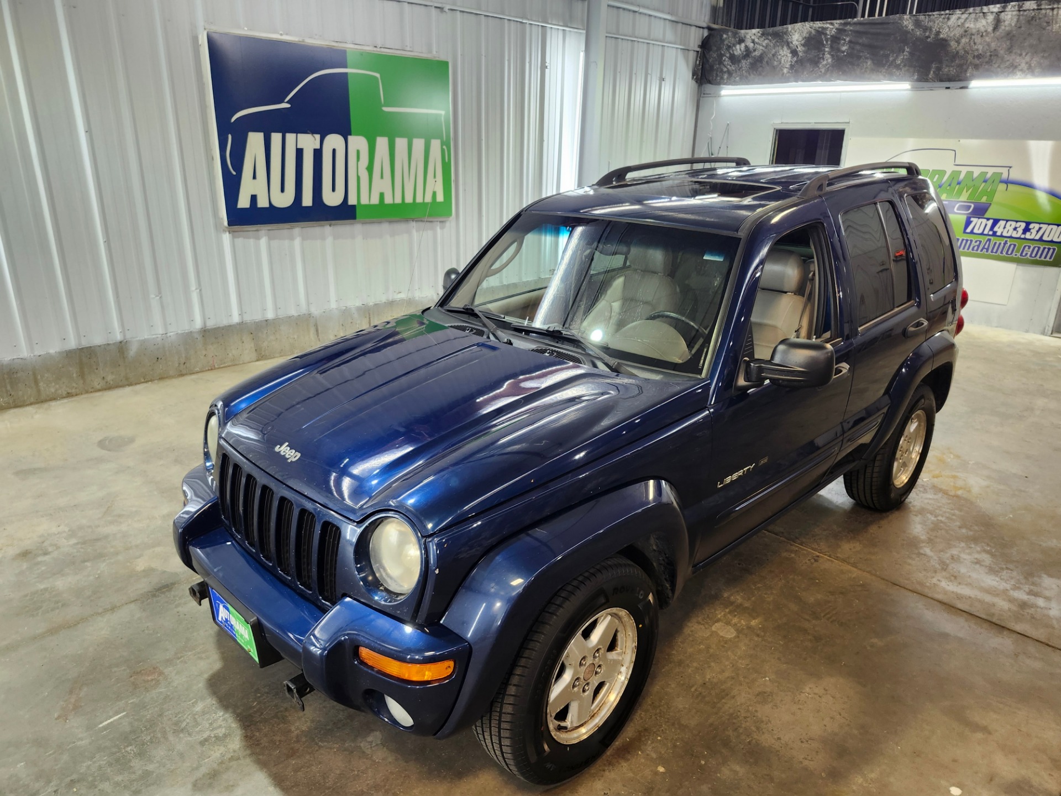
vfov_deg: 58.9
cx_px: 530
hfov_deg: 73.9
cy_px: 398
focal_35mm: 23
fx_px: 705
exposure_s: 1/120
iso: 200
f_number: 1.8
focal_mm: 5.54
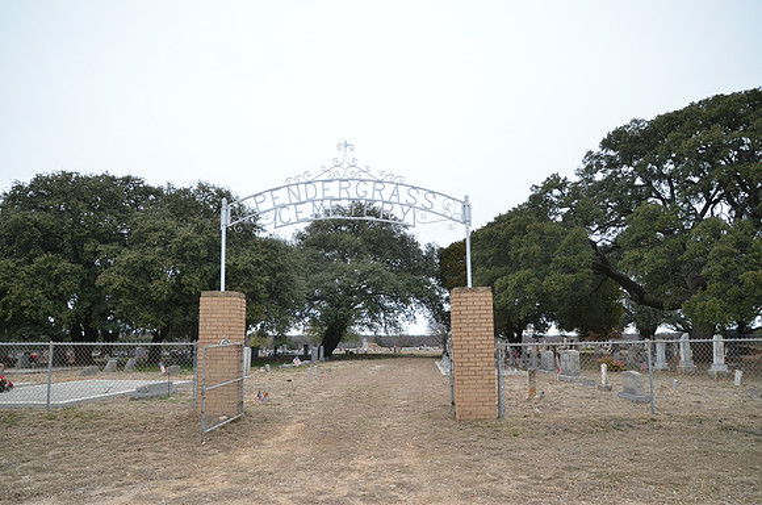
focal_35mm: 26
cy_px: 252
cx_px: 381
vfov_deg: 50.2
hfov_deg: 70.6
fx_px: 539
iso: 400
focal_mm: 17
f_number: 4.5
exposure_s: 1/80
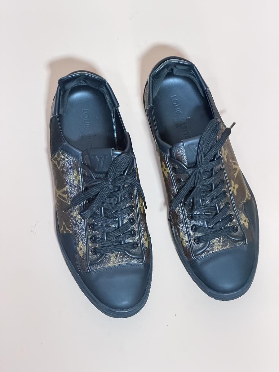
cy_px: 186
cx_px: 140
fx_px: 1075
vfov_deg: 19.6
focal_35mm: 100
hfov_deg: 14.8
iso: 1250
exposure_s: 1/37
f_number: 2.8
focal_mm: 16.89
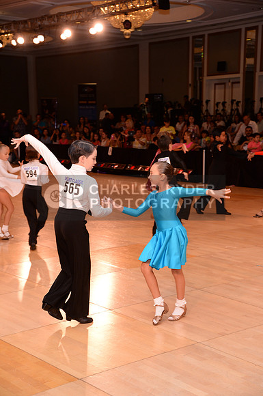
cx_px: 132
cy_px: 198
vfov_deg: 32.4
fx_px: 681
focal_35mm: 62
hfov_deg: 21.8
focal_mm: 62
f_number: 5
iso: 1250
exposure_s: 1/200
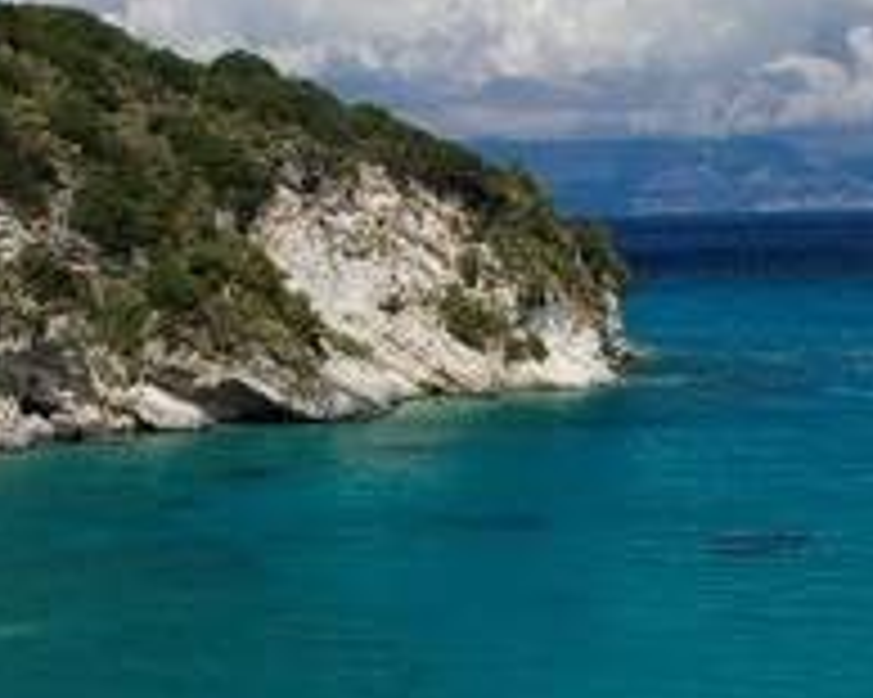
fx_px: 2479
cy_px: 405
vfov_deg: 16.0
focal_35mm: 96
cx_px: 598
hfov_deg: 19.9
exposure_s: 1/320
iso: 160
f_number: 8
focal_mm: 20
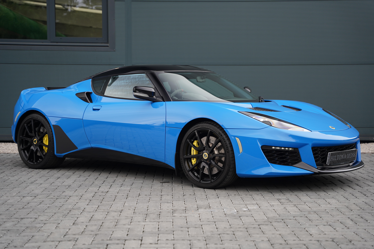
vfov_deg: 20.9
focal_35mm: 65
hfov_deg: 31.0
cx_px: 187
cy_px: 124
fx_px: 675
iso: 125
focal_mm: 65
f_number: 2.8
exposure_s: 1/125
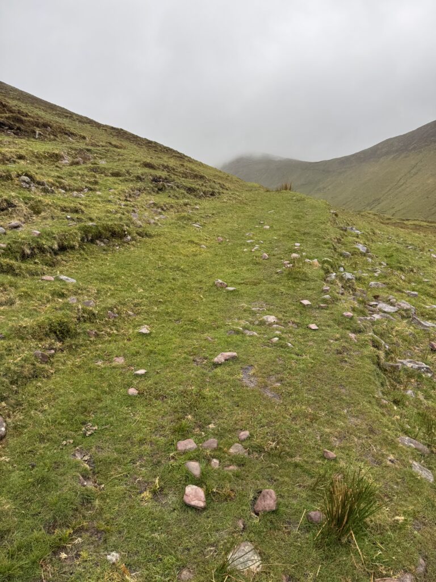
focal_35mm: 24
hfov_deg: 56.8
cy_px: 291
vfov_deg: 71.6
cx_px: 218
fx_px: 403
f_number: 1.78
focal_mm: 6.76
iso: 80
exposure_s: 1/539
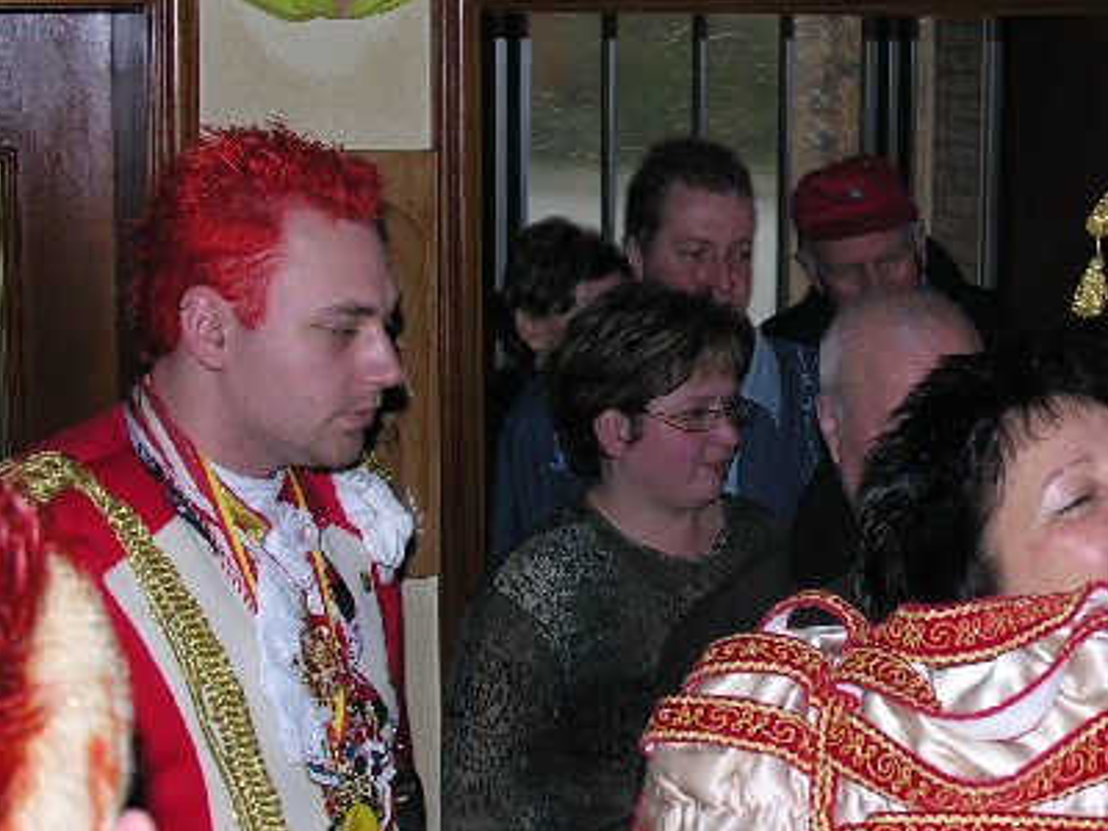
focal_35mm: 70
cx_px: 842
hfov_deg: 27.4
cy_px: 385
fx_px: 2241
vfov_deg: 21.0
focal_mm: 8.9
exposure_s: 1/60.1
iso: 50
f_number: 2.8
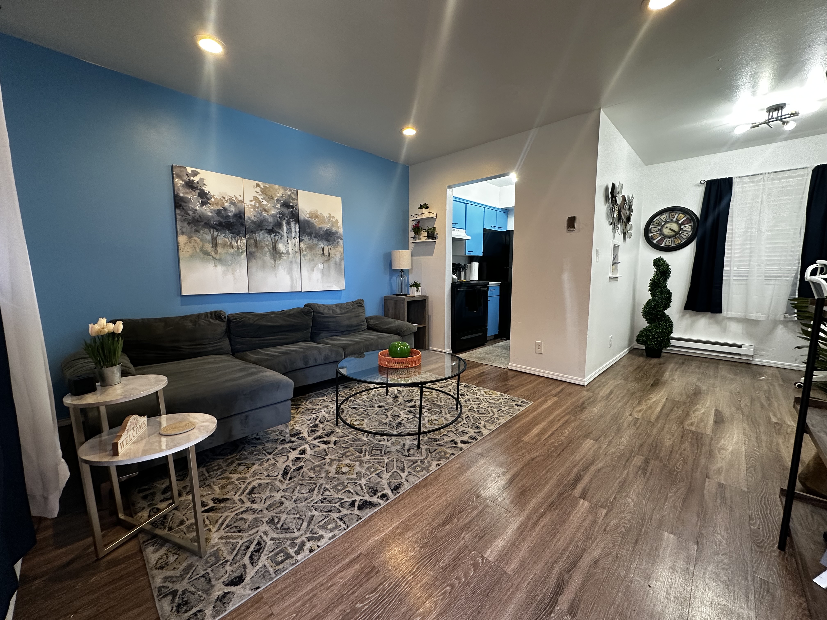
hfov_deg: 102.1
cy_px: 310
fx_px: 334
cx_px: 414
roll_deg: +0.4
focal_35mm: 14
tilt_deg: -6.6
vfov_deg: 85.7
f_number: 2.2
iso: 160
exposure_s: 1/60
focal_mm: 2.22
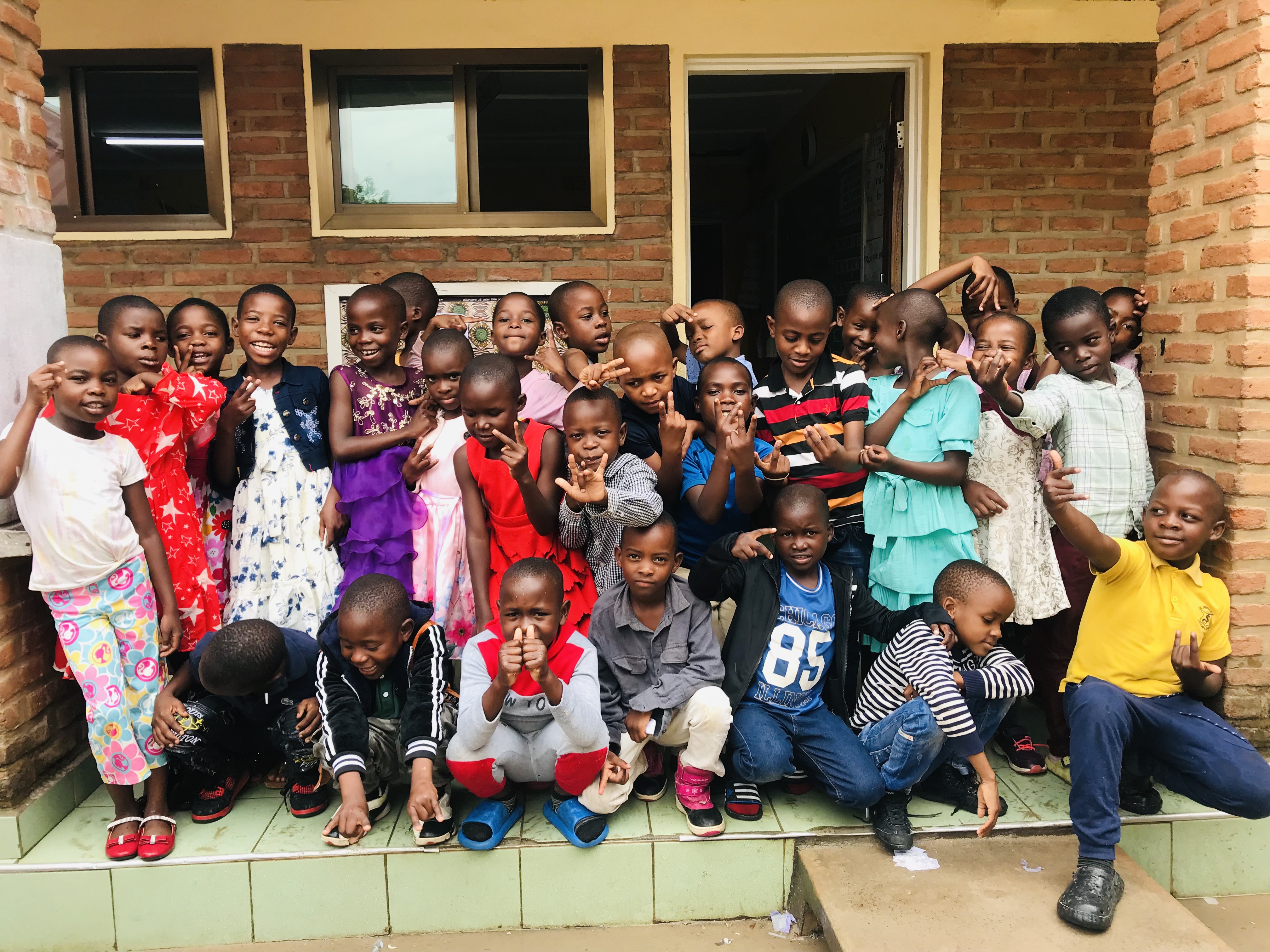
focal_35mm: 28
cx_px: 635
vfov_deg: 49.7
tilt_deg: -6.6
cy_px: 476
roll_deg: -0.3
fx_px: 1027
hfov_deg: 63.4
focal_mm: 3.99
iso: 20
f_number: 1.8
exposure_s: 1/346
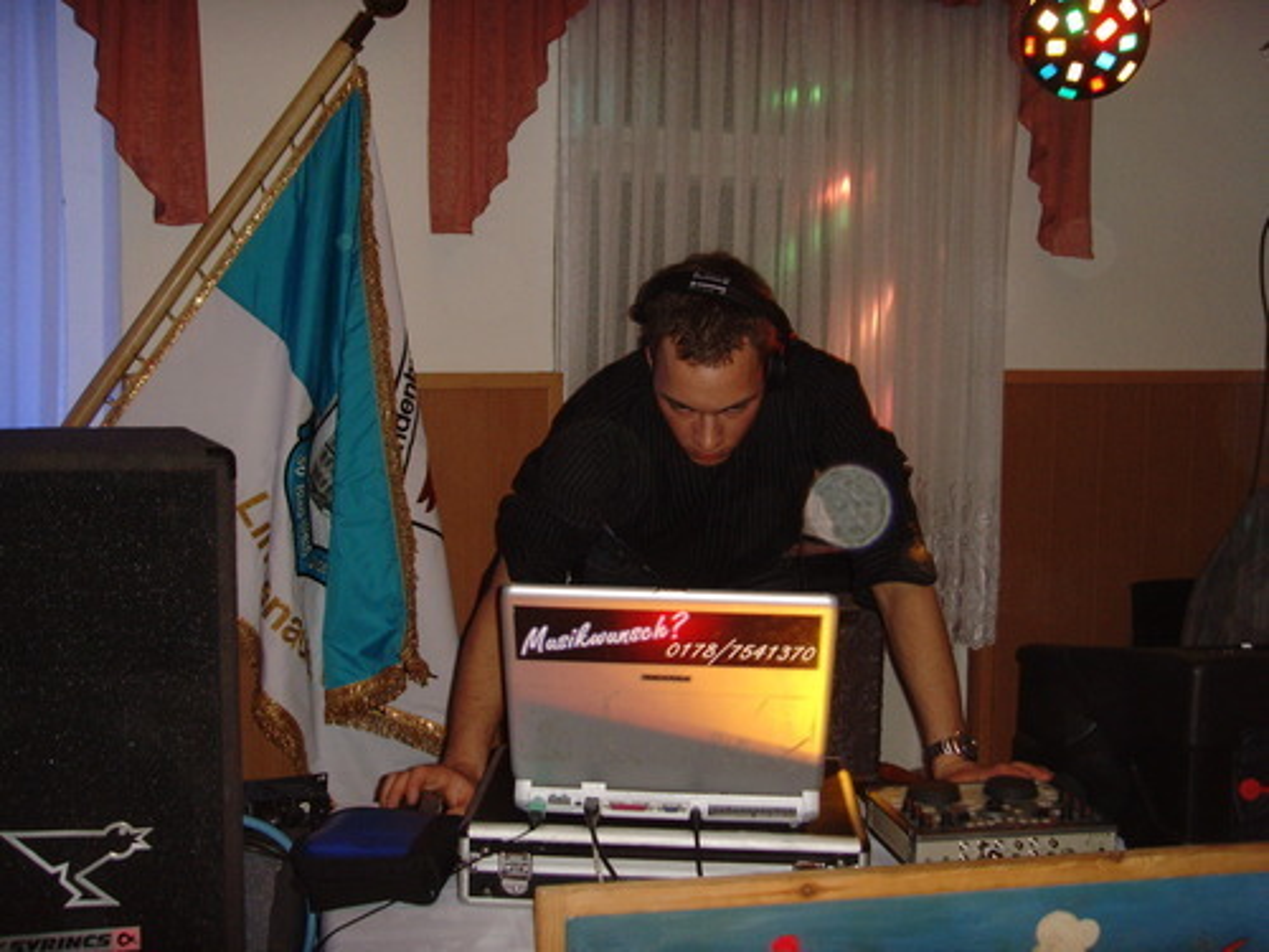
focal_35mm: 45
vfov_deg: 32.2
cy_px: 476
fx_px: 1650
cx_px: 634
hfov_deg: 42.1
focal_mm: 7.7
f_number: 3.7
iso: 200
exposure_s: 1/45
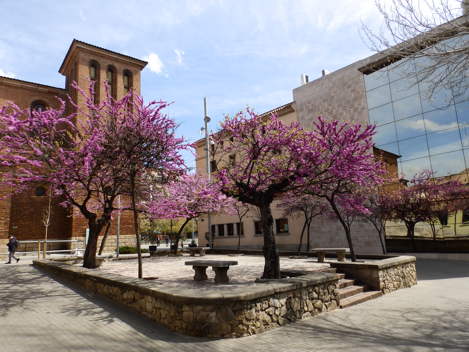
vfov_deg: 61.1
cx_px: 234
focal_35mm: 22
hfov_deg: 76.4
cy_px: 176
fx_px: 298
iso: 80
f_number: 4.5
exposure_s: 1/320
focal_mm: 4
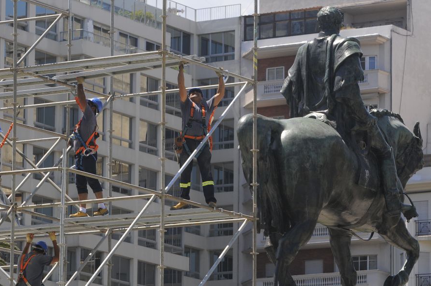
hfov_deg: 7.7
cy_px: 126
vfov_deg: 5.1
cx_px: 193
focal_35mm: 269
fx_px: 3212
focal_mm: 155
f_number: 7.1
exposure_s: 1/400
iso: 400
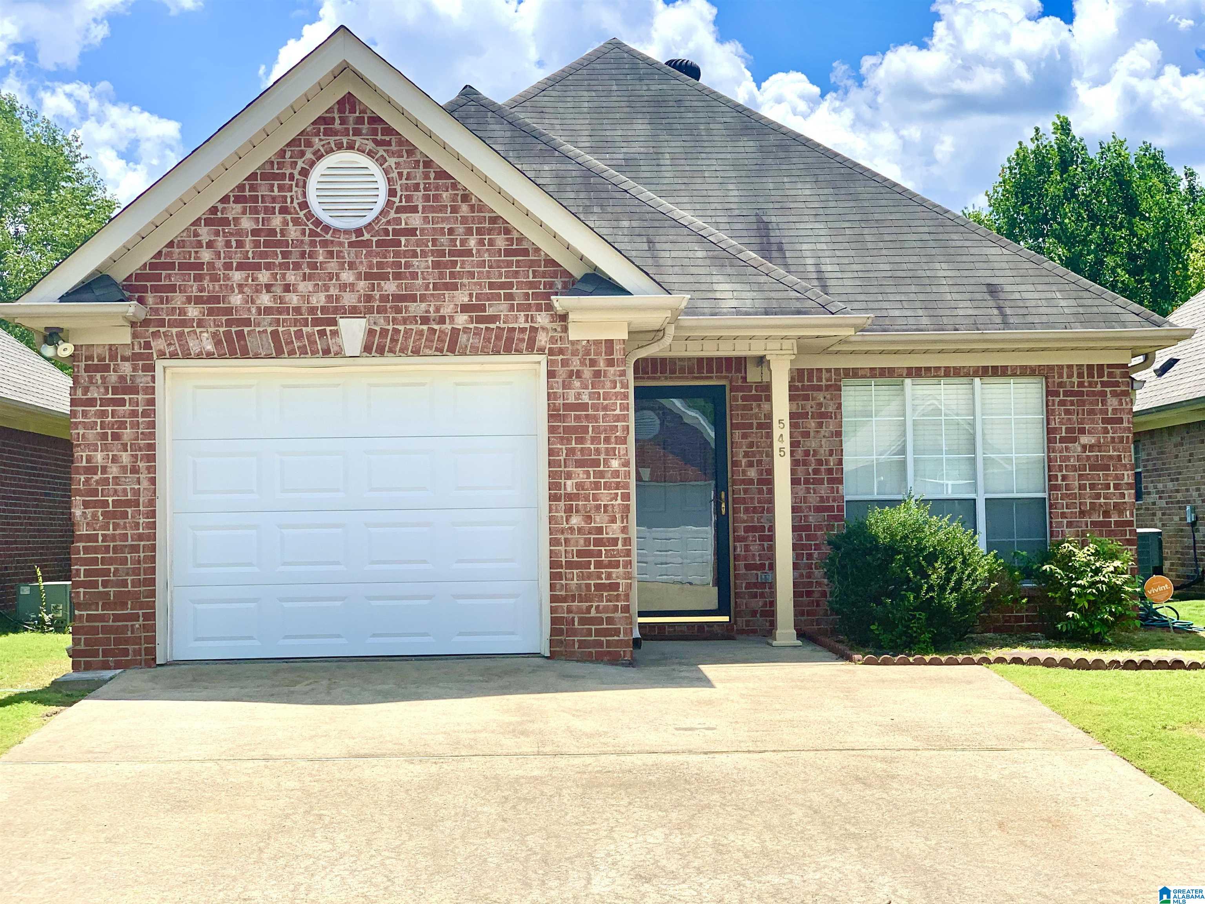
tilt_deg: +2.8
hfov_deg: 36.8
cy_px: 452
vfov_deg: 28.0
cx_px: 602
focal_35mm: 52
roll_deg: +0.5
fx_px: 1810
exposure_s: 1/1089
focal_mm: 6
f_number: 2.4
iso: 16
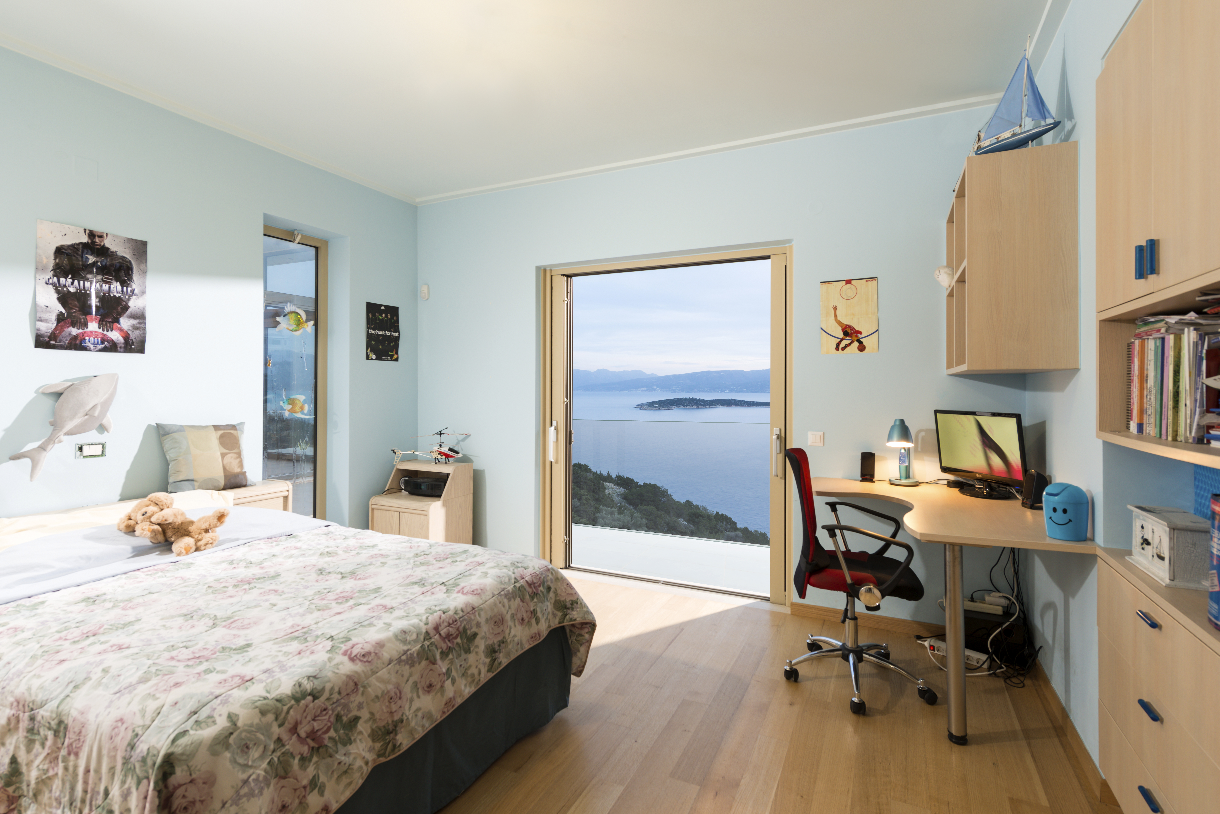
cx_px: 613
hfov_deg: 93.3
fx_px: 576
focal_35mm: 17
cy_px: 420
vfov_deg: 70.5
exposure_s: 1/4
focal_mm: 16
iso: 100
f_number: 6.3
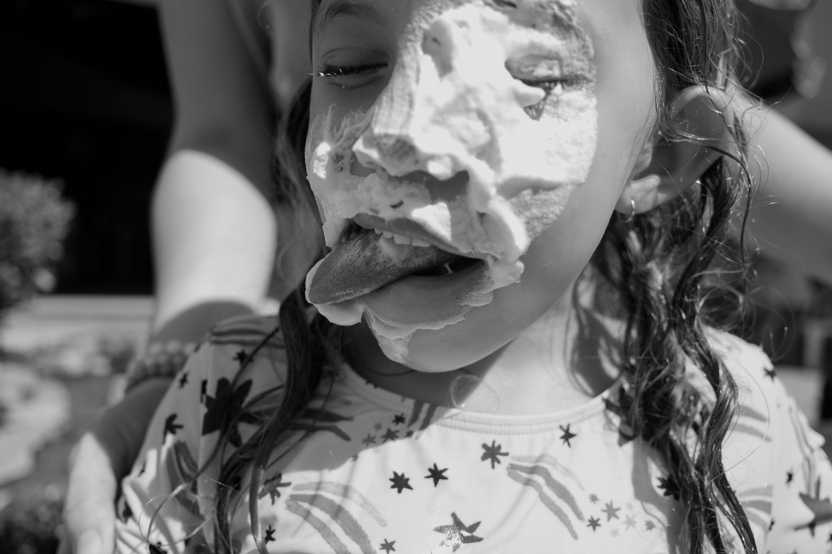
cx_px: 416
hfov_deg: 69.4
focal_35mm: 26
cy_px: 277
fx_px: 601
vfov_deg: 49.5
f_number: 4
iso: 200
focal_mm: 26
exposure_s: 1/800
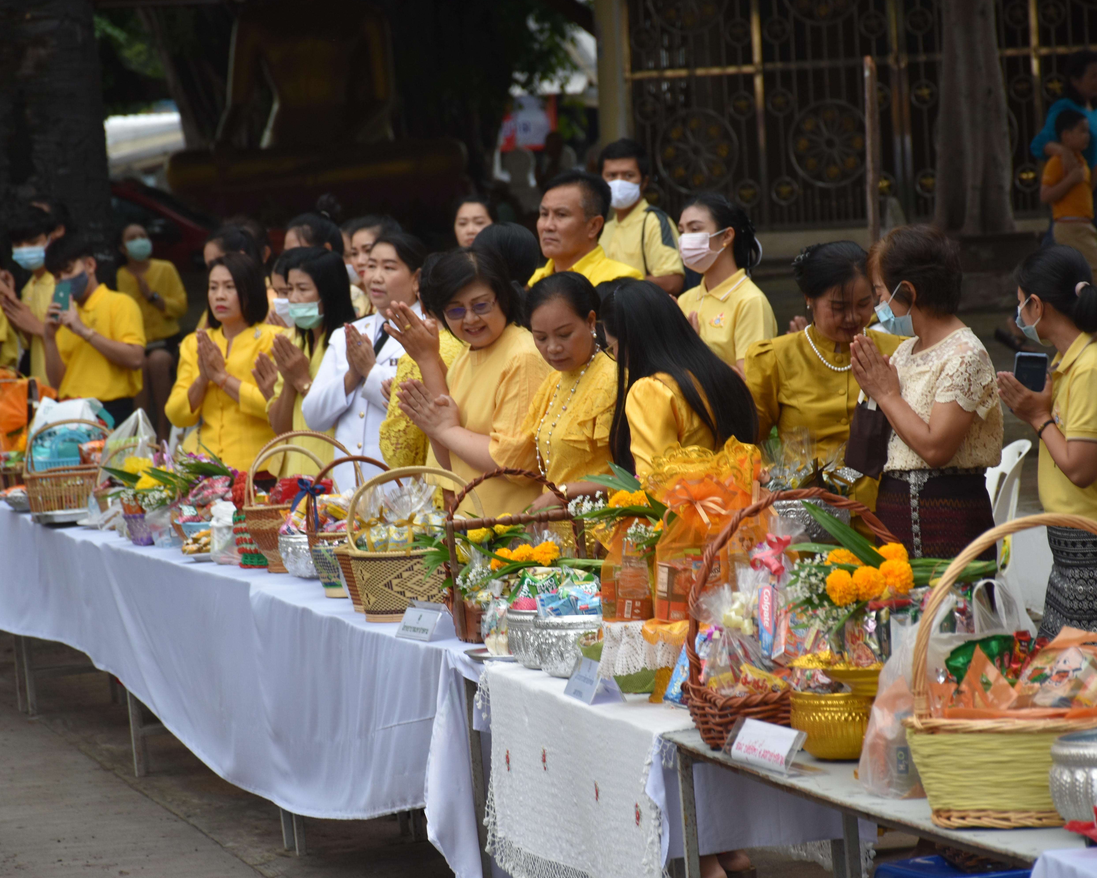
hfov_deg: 10.2
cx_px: 562
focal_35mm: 190
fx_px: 6169
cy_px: 438
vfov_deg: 8.1
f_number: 6.3
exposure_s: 1/160
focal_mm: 112
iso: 400
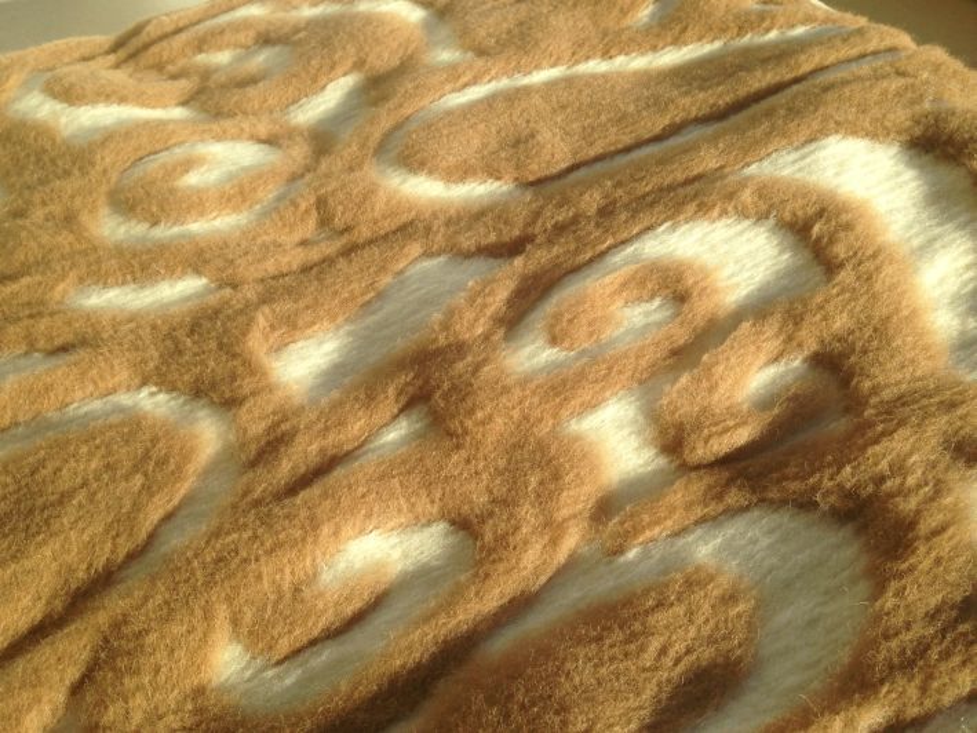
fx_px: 932
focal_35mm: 33
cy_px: 366
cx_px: 488
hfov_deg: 55.3
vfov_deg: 43.0
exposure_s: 1/661
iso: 50
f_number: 2.4
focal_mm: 4.13
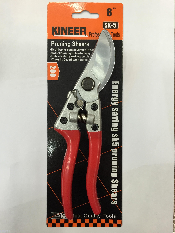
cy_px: 116
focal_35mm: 29
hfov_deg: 48.2
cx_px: 88
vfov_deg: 61.7
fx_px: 195
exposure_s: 1/30
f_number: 2.2
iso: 100
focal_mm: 4.15
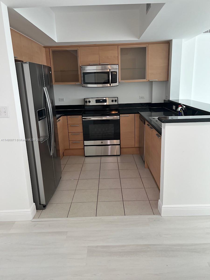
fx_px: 210
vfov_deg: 67.3
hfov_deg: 53.1
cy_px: 140
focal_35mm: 26
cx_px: 105
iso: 125
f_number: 1.5
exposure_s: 1/120
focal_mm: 5.7
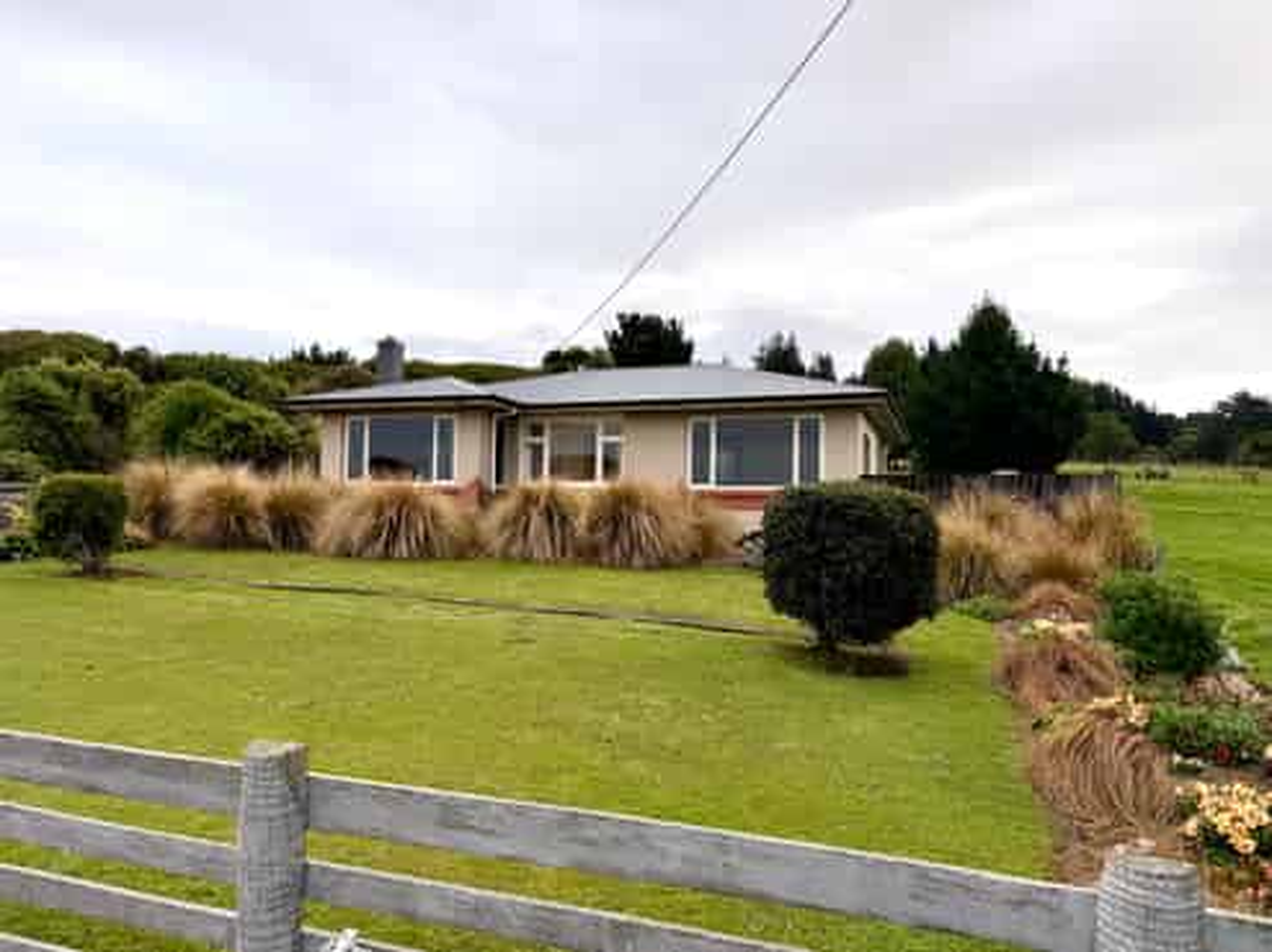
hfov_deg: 71.6
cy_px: 476
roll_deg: -1.2
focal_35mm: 24
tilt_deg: +3.9
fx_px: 881
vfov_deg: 56.8
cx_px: 636
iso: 80
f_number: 1.78
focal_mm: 6.76
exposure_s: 1/2169
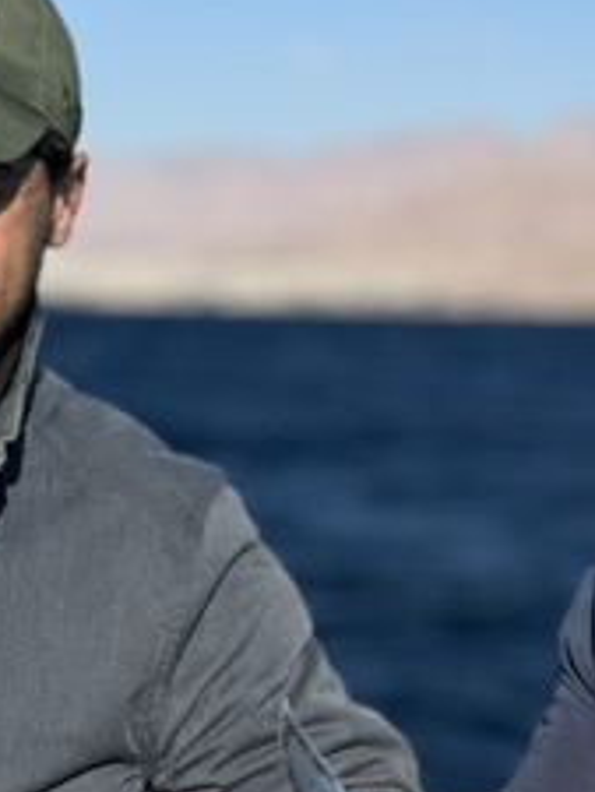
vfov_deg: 17.6
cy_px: 778
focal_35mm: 109
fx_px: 2496
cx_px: 401
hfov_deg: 13.6
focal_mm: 6.76
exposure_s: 1/4950
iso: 80
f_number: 1.78
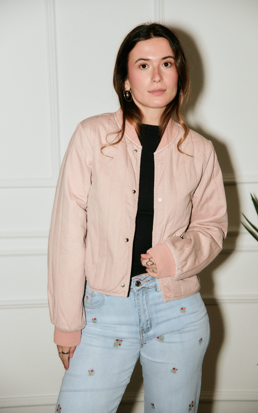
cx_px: 137
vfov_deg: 26.8
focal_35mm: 77
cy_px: 205
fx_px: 866
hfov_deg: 16.9
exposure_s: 1/200
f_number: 2.8
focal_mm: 50
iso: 400
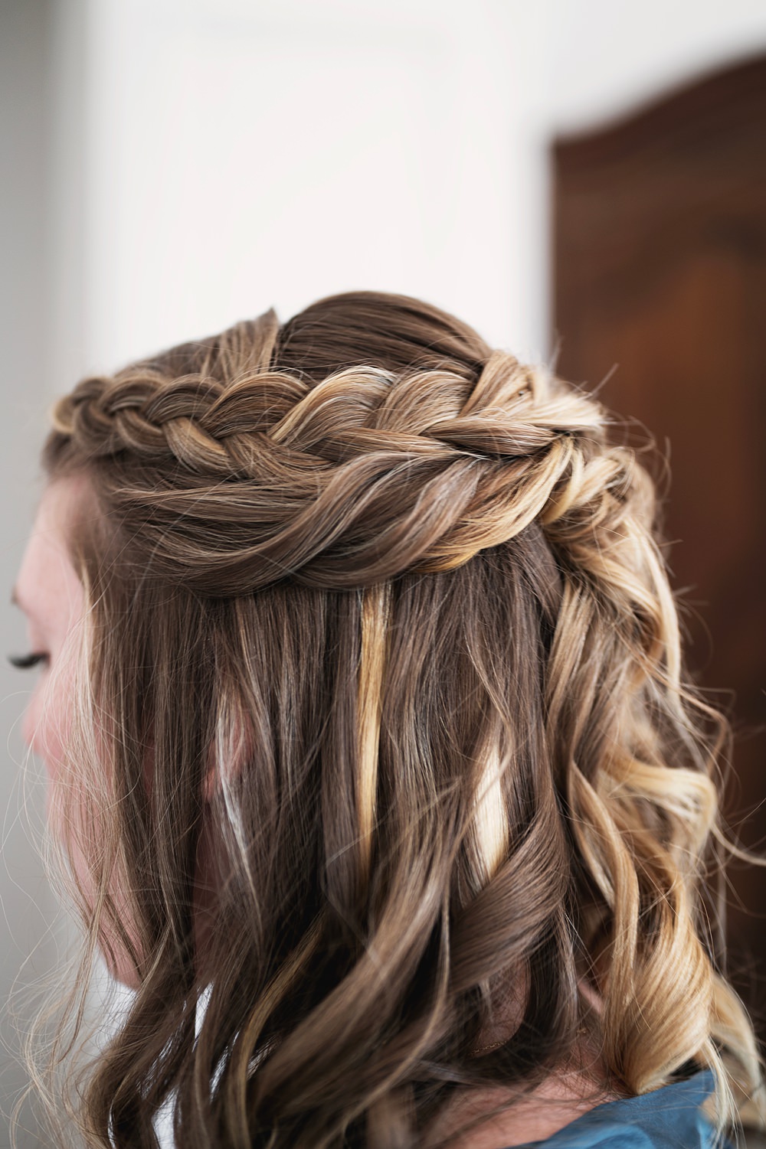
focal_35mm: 50
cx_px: 383
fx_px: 1596
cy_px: 574
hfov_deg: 27.0
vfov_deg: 39.6
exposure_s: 1/160
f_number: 1.8
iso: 320
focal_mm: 50
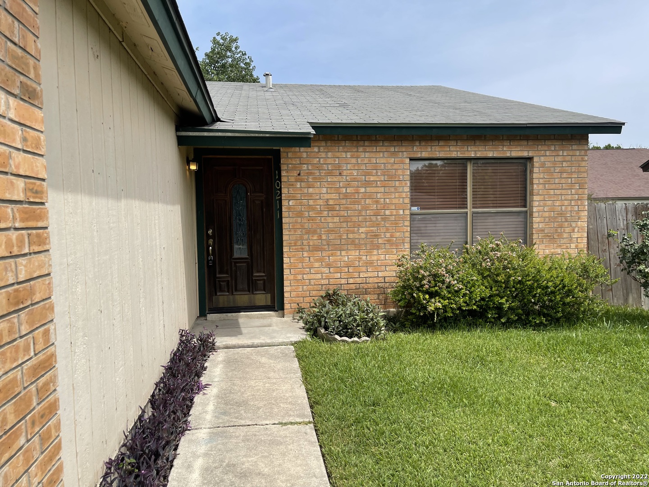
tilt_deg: -1.7
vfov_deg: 53.1
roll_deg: +1.5
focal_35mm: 26
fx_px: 487
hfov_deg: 67.3
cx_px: 324
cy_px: 244
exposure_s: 1/3559
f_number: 1.6
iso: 32
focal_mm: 5.1
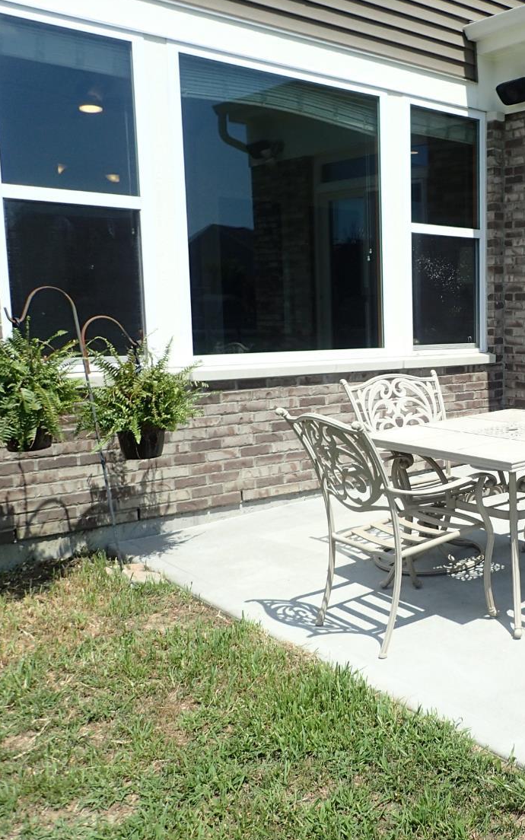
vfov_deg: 54.0
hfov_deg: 32.8
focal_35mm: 36
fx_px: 824
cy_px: 423
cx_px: 508
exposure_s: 1/160
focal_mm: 4.5
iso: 100
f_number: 8
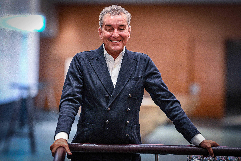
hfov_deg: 15.2
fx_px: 904
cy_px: 80
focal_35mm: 135
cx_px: 120
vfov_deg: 10.2
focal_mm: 135
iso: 2000
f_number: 1.8
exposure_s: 1/60
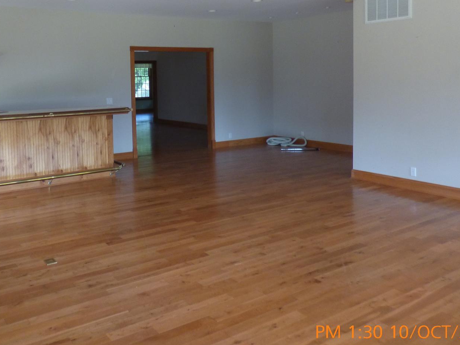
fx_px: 439
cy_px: 104
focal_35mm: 33
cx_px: 167
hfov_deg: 54.6
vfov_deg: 42.1
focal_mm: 3.58
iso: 160
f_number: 2.8
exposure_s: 1/60
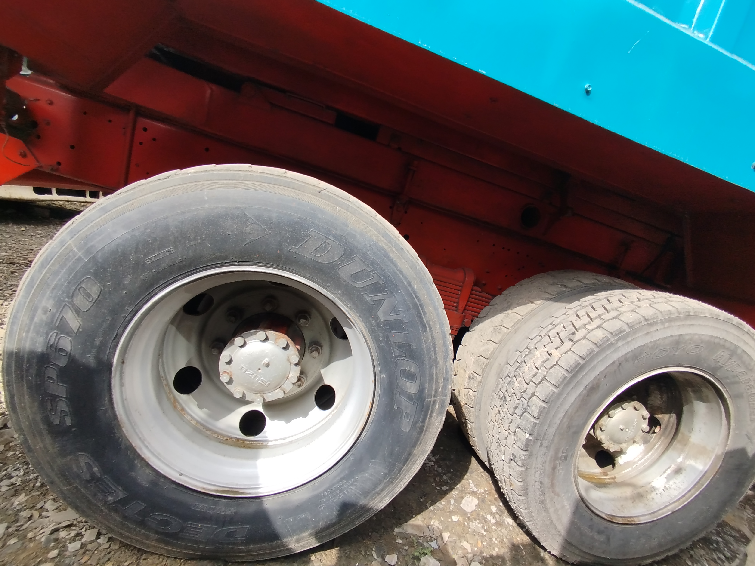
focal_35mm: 15
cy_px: 283
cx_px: 378
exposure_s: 1/678
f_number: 2.2
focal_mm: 1.65
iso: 50
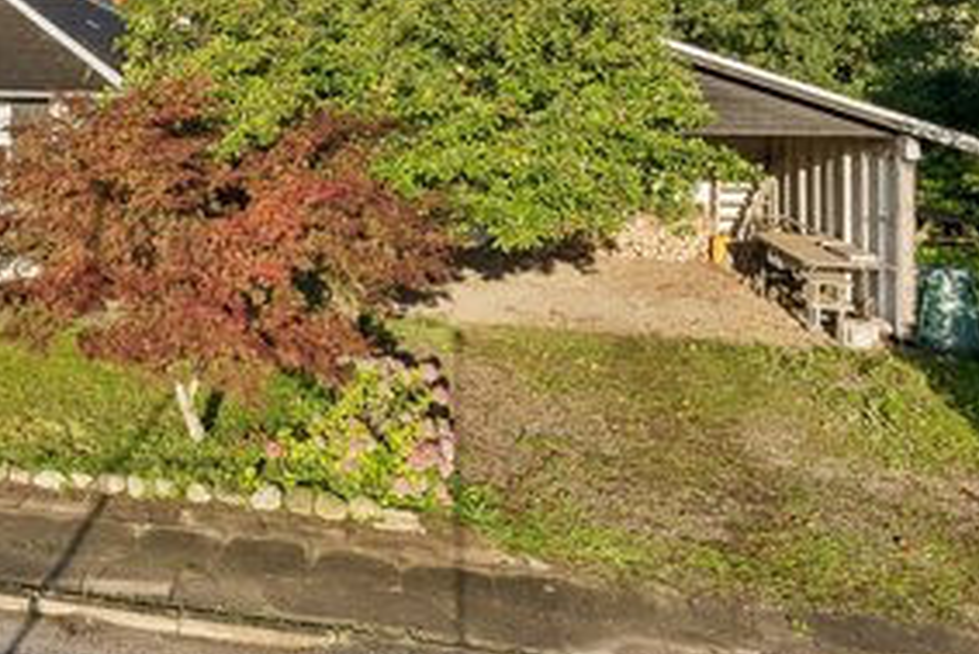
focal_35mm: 49
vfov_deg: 26.3
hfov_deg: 34.6
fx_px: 1344
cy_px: 50
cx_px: -93
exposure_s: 1/400
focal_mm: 17.5
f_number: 8
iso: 200
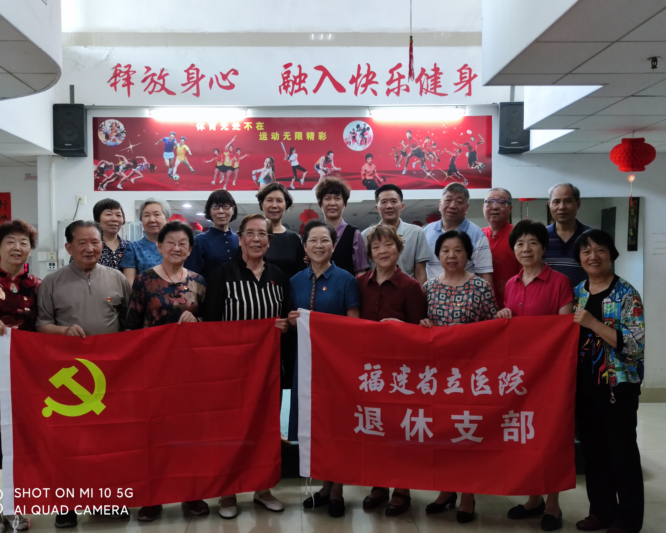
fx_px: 729
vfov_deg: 40.1
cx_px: 314
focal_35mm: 37
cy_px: 268
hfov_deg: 49.1
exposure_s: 1/50
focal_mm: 6.72
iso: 534
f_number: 1.69
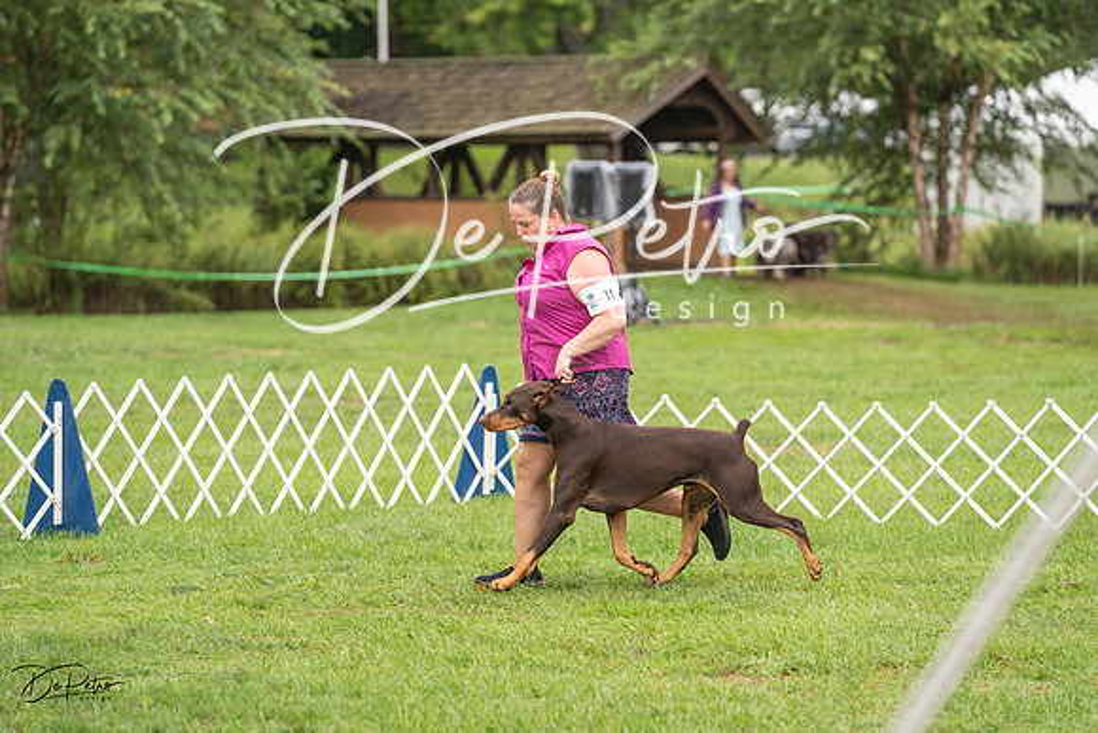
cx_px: 549
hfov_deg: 11.9
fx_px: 5277
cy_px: 366
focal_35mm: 173
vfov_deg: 7.9
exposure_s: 1/1250
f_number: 4
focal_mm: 173
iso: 640
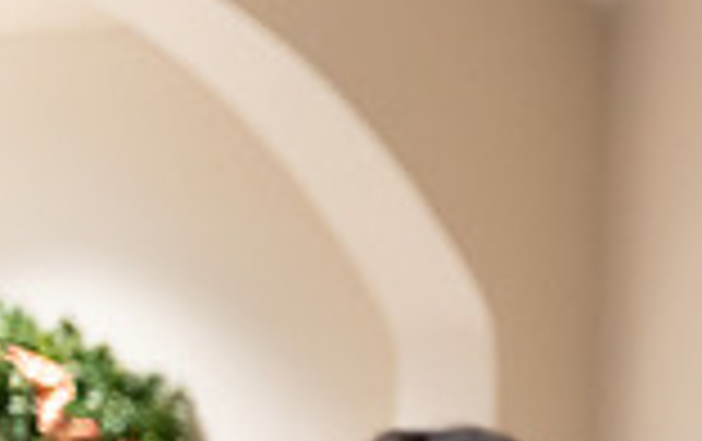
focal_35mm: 284
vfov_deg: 4.6
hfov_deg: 7.2
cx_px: 1278
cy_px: 754
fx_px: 5441
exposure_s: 1/125
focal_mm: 75
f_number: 2.8
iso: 2500
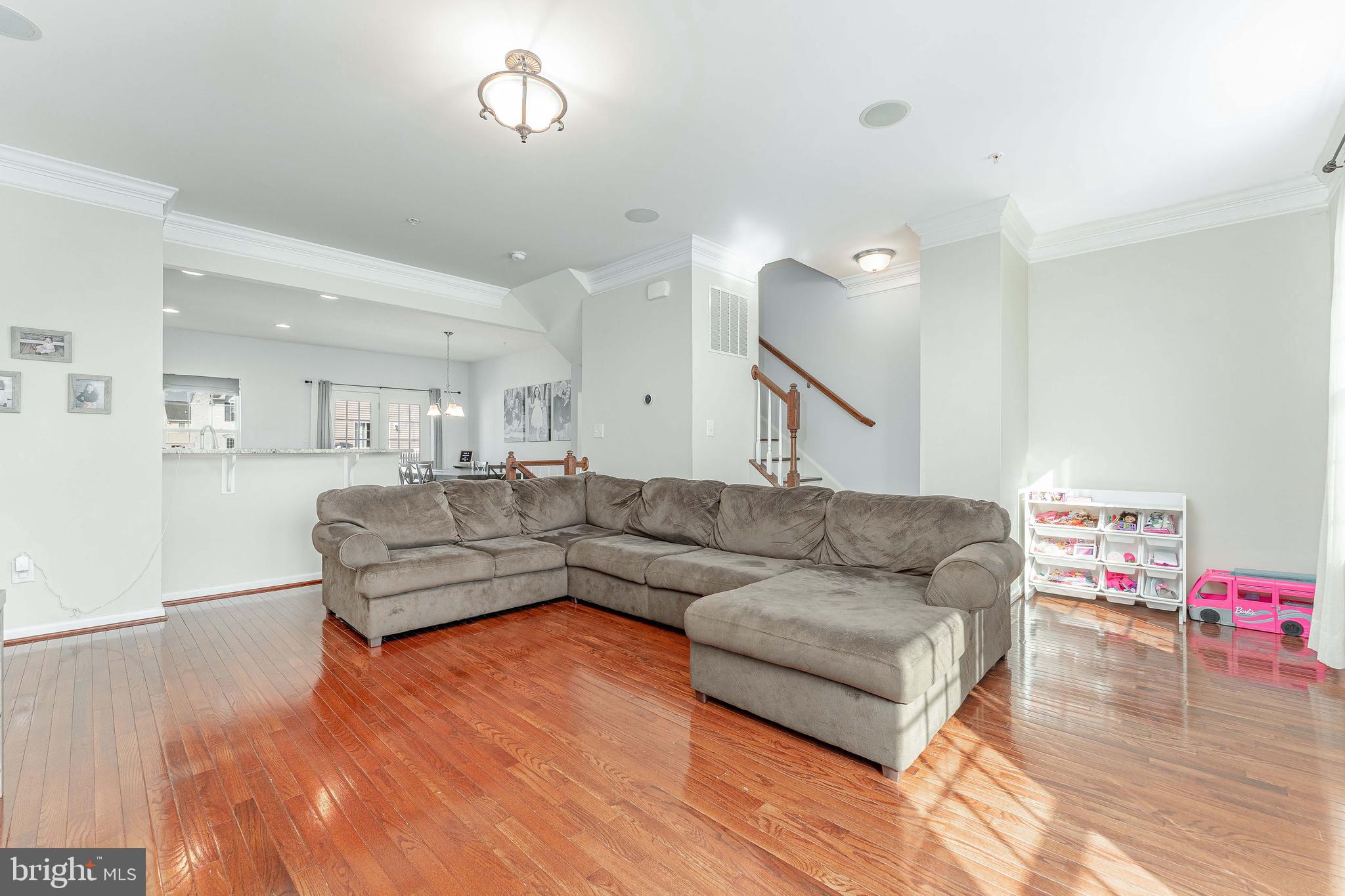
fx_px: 523
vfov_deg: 81.2
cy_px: 448
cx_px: 672
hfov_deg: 104.3
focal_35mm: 14
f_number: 11
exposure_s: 1/250
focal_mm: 14
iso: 320
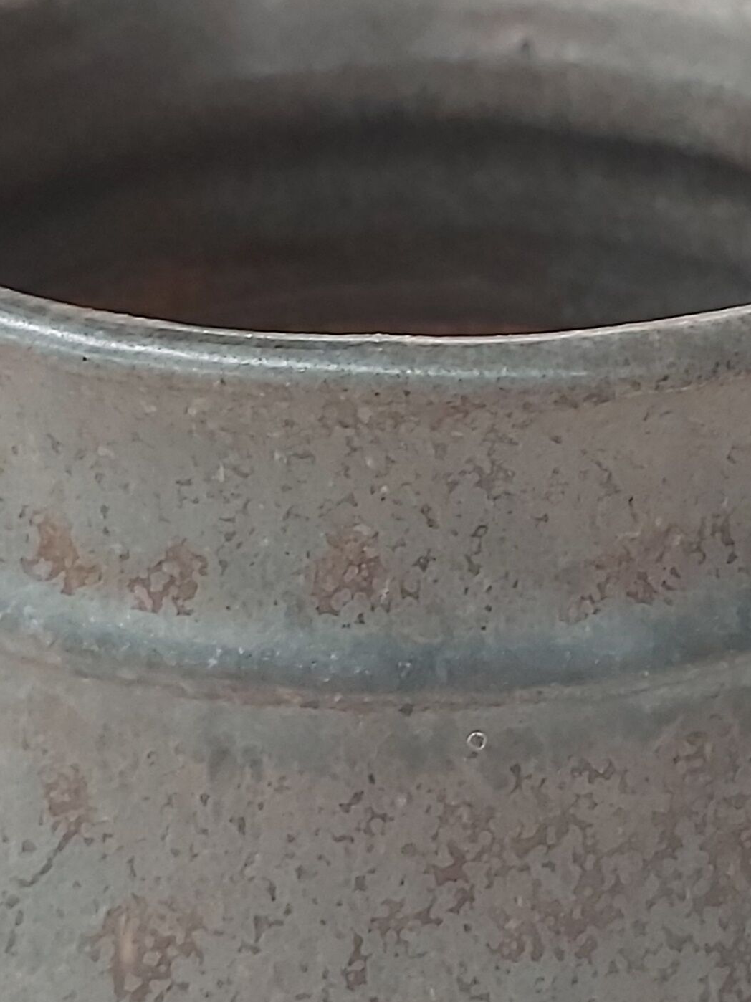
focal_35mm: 75
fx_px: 2170
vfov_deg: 25.9
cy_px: 376
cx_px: 567
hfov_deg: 19.5
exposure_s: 1/50
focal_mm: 3.92
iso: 250
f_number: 1.7
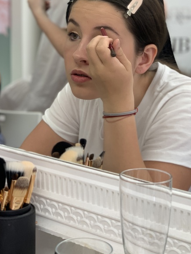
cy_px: 66
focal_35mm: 83
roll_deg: -1.2
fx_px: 611
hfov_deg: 17.8
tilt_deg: -4.9
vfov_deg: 23.3
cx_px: 81
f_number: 2.4
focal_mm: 6
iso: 64
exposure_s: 1/50
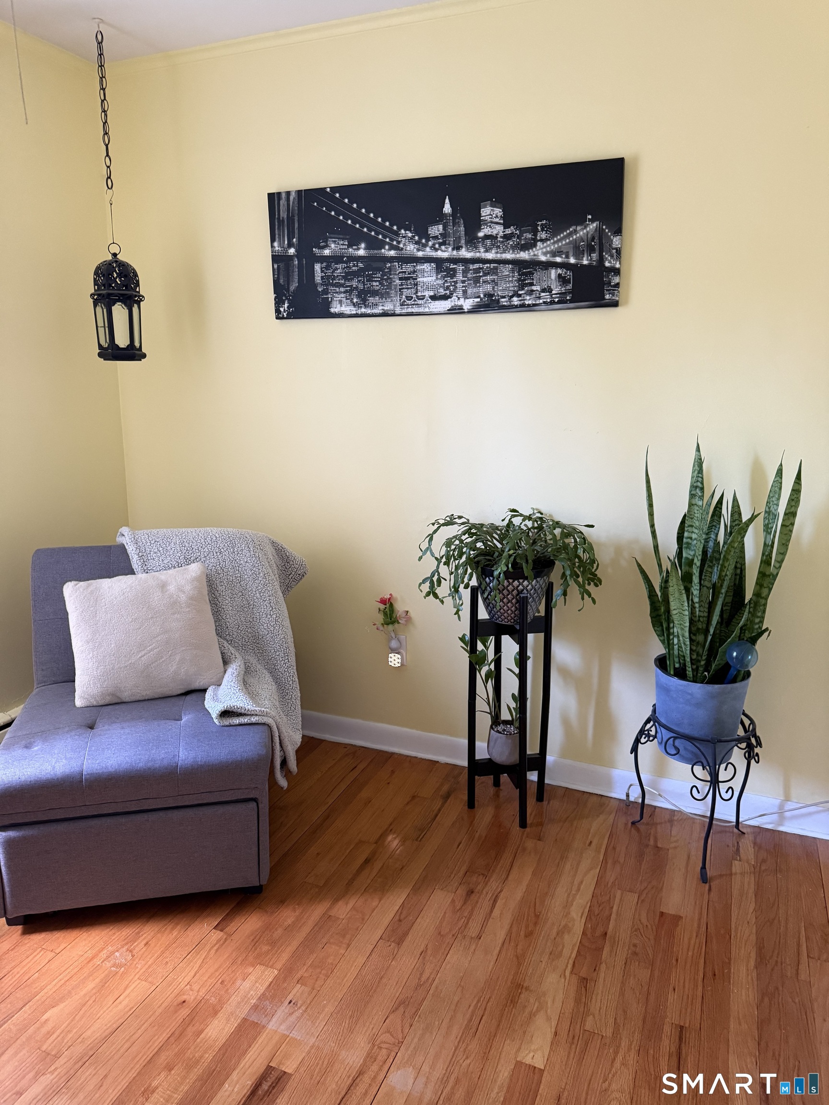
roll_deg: -0.4
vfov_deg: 71.6
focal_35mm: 24
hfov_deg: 56.8
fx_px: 766
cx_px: 414
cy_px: 552
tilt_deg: -10.3
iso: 500
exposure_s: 1/60
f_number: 1.78
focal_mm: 6.76
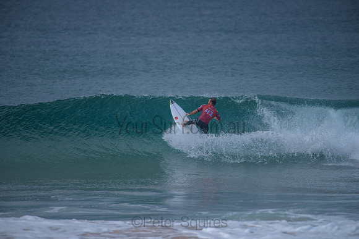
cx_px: 180
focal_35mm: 509
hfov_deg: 4.1
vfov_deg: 2.7
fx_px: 5074
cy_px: 120
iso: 140
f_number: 5.6
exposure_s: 1/800
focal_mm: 500
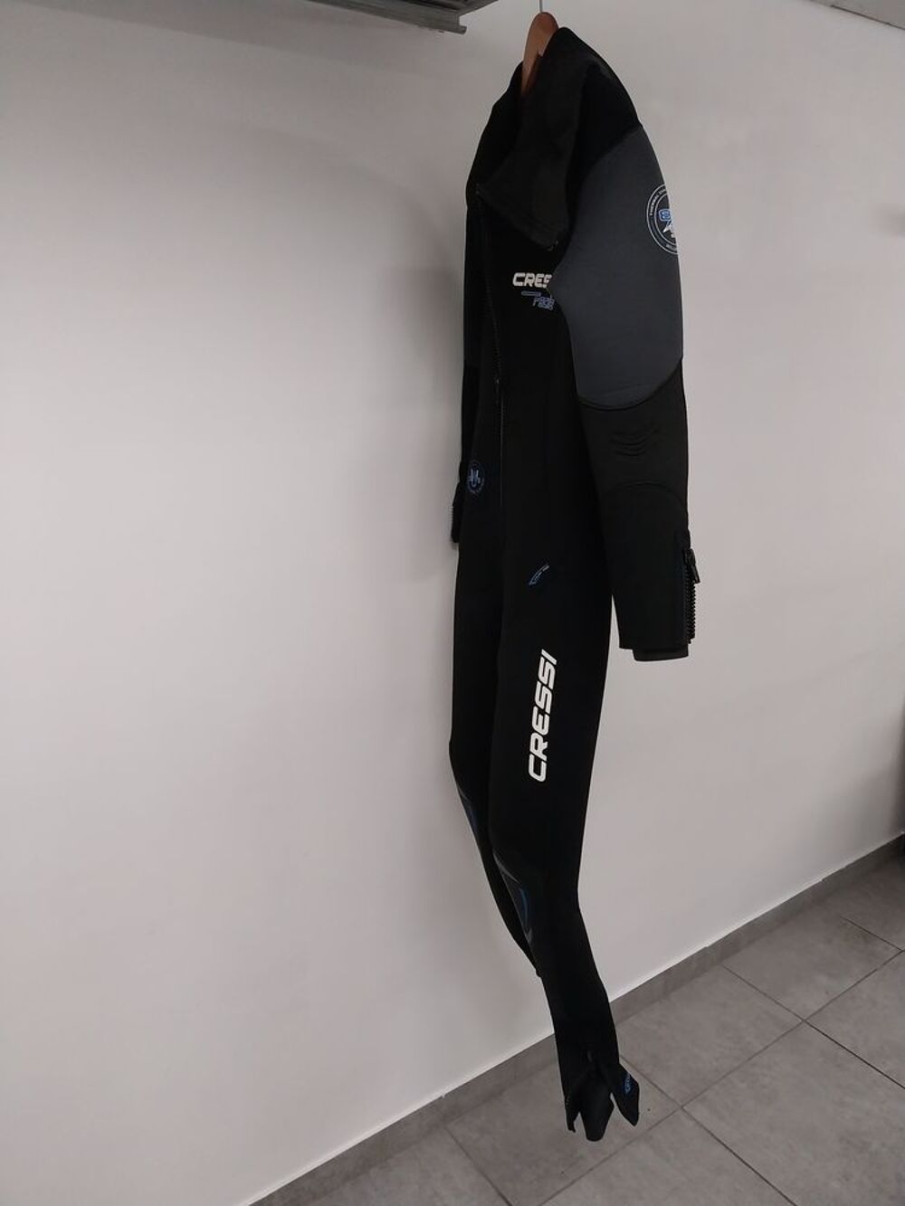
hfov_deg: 53.1
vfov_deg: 67.3
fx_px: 906
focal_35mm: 26
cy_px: 603
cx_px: 452
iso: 160
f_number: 1.8
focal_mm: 4
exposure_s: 1/50
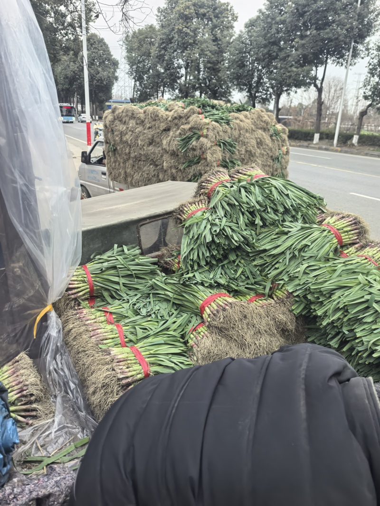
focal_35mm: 27
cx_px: 190
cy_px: 253
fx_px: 395
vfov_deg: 65.3
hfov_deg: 51.3
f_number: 1.4
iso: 500
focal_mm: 6.98
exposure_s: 1/1247
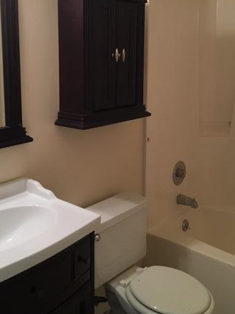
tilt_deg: -7.2
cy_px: 107
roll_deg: -0.8
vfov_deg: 44.2
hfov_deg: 34.2
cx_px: 98
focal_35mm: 42
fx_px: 381
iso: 125
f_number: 2.2
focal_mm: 4.15
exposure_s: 1/30
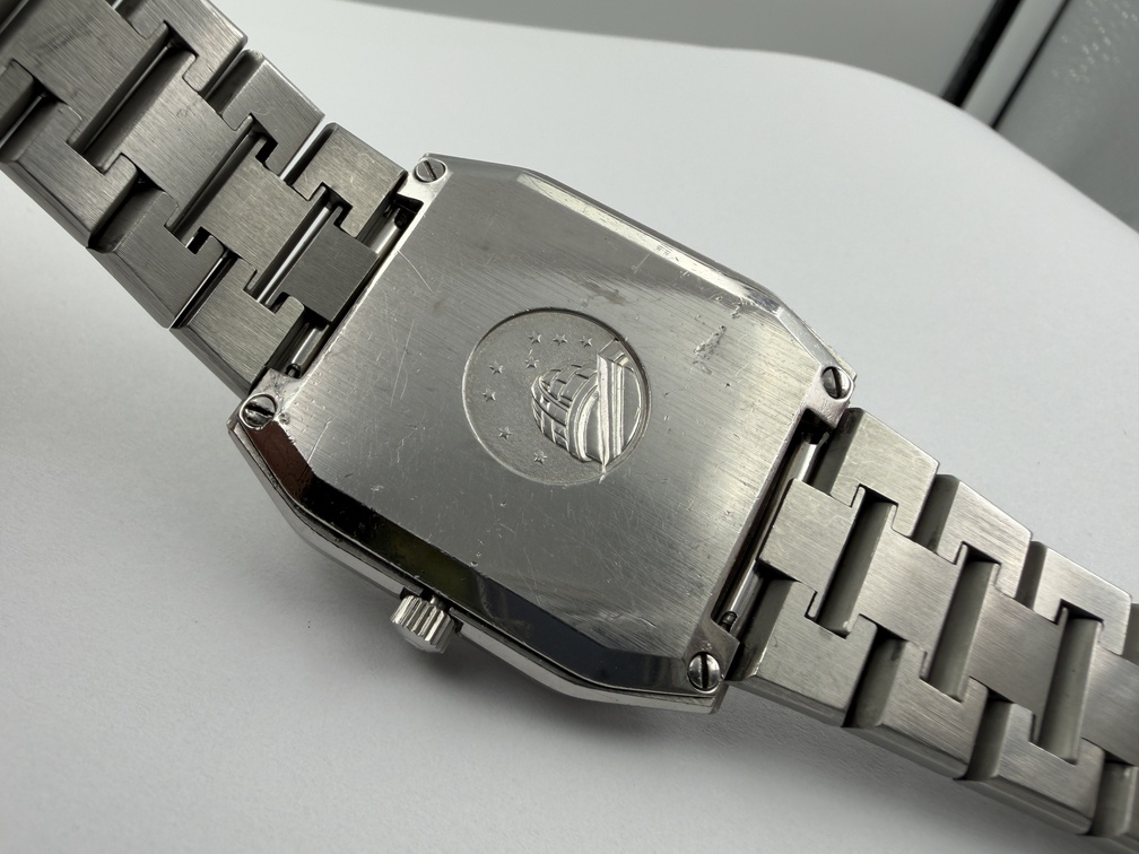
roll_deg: -11.4
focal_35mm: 24
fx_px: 790
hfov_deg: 71.6
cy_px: 427
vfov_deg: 56.8
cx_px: 570
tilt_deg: -39.5
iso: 25
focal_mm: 2.22
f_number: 2.2
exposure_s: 1/433
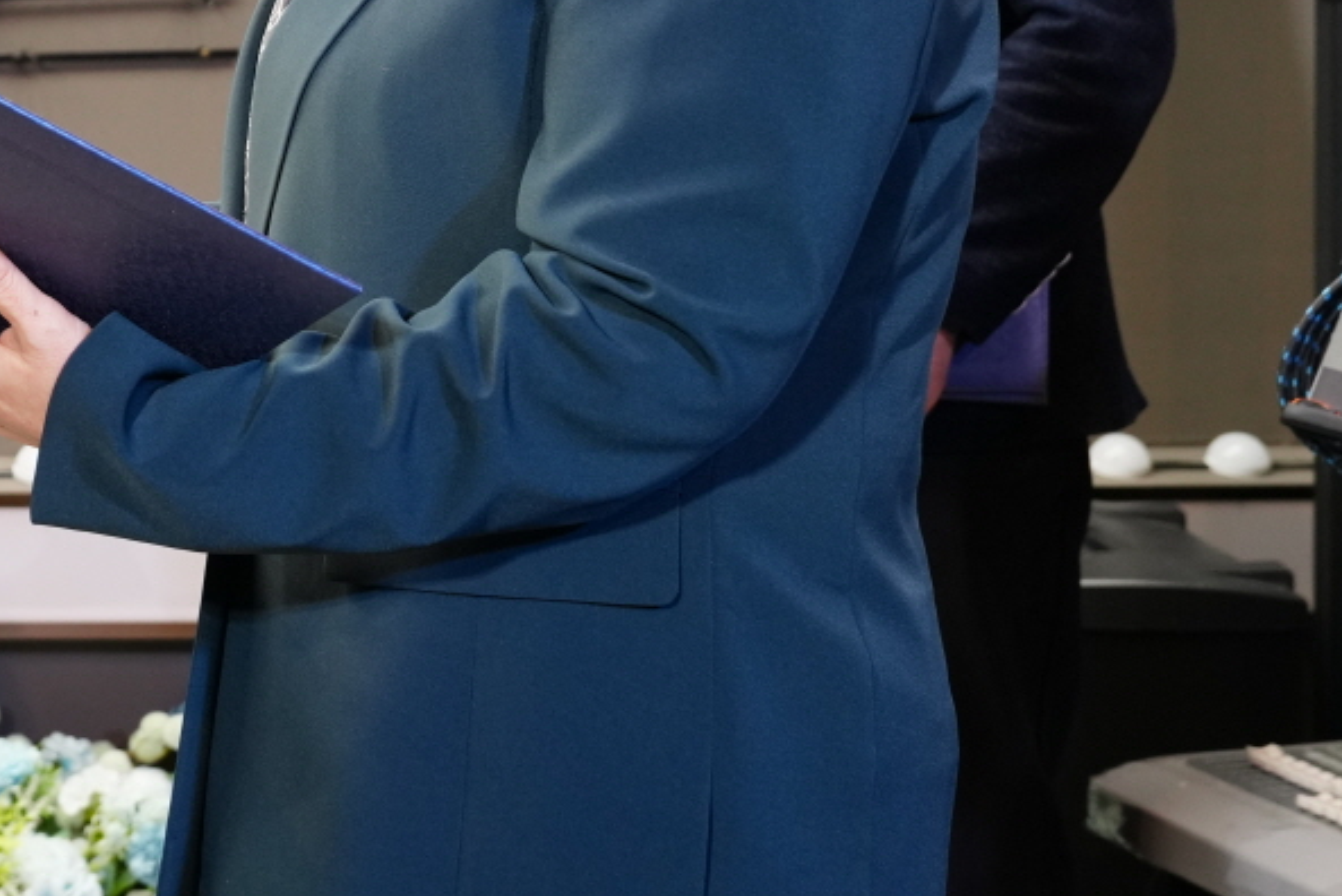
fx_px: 3394
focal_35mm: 91
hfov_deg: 20.3
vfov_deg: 14.7
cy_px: -50
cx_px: -453
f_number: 4.5
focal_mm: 30
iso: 1000
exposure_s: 1/160
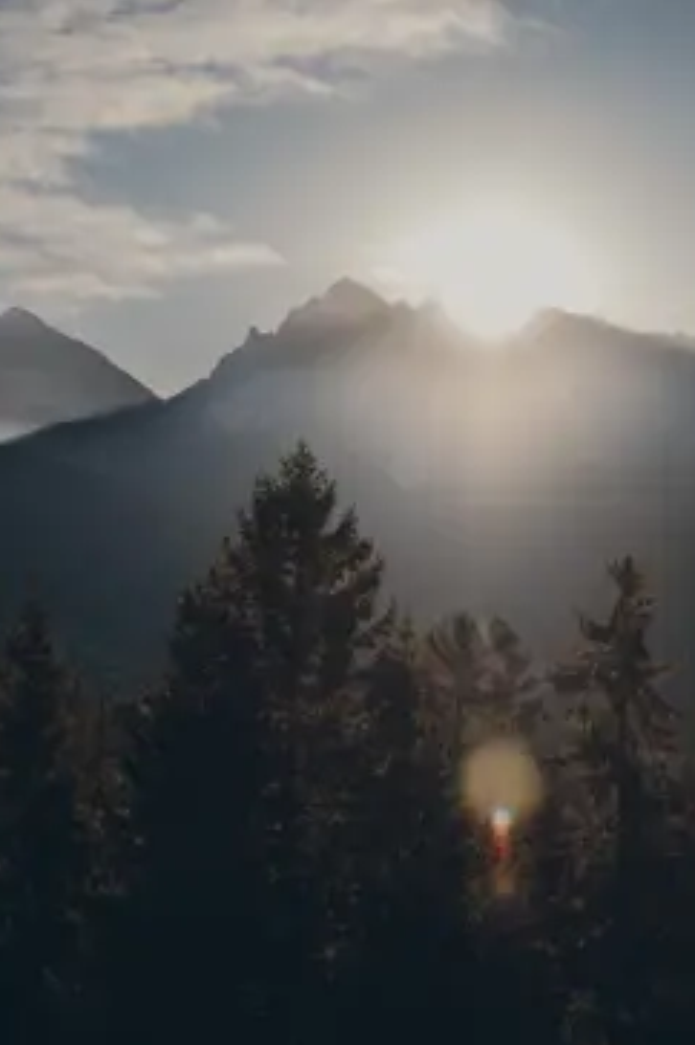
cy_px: 531
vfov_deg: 38.9
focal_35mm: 51
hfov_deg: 26.2
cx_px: 495
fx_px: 1480
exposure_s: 1/400
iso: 100
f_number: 6.4
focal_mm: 44.9
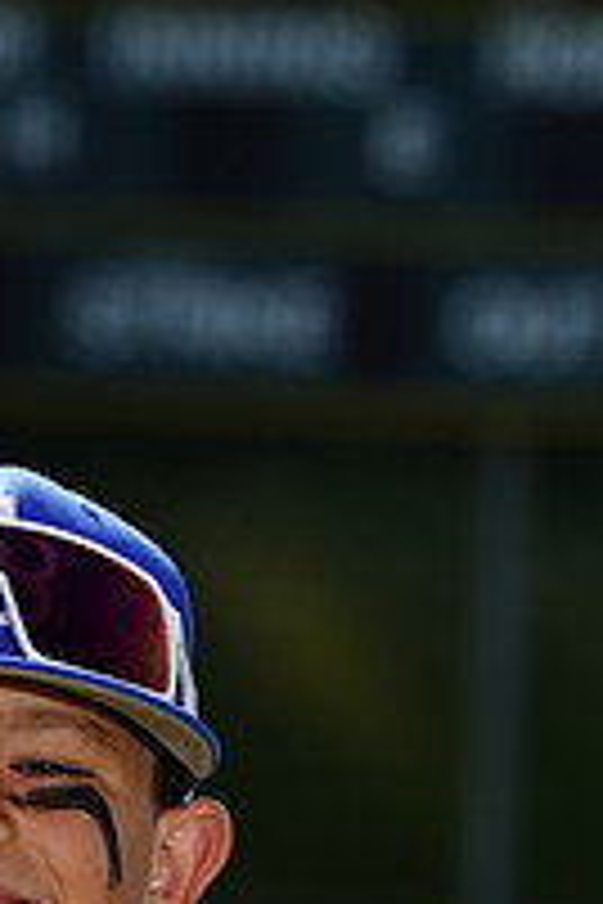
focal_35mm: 639
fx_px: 16054
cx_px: -29
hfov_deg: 2.2
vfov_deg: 3.2
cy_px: 1264
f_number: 8
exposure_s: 1/250
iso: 100
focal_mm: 221
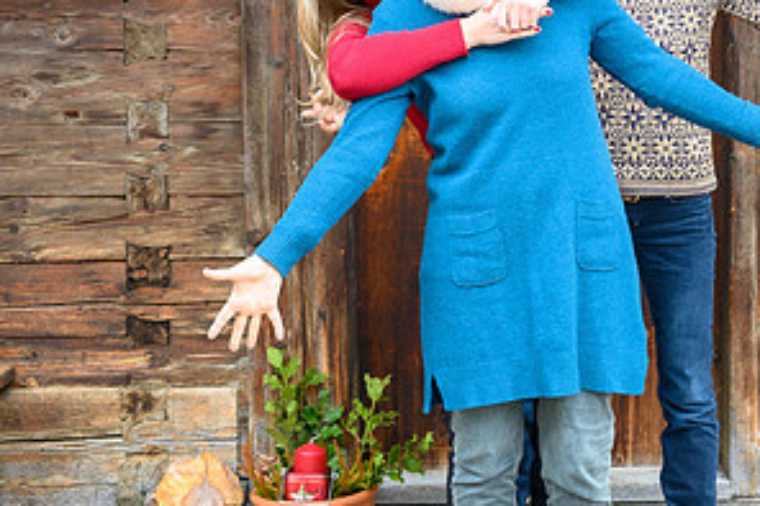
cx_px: 496
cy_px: 126
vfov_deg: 15.1
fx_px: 1899
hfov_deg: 22.6
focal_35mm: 90
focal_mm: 46
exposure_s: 1/100
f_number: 5
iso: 640
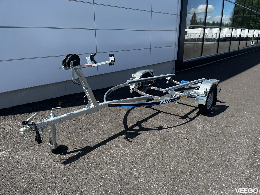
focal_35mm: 26
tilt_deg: -18.2
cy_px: 98
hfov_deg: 67.3
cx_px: 130
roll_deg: +0.1
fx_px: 195
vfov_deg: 53.1
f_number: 1.6
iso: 50
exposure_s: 1/2137
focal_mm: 5.1
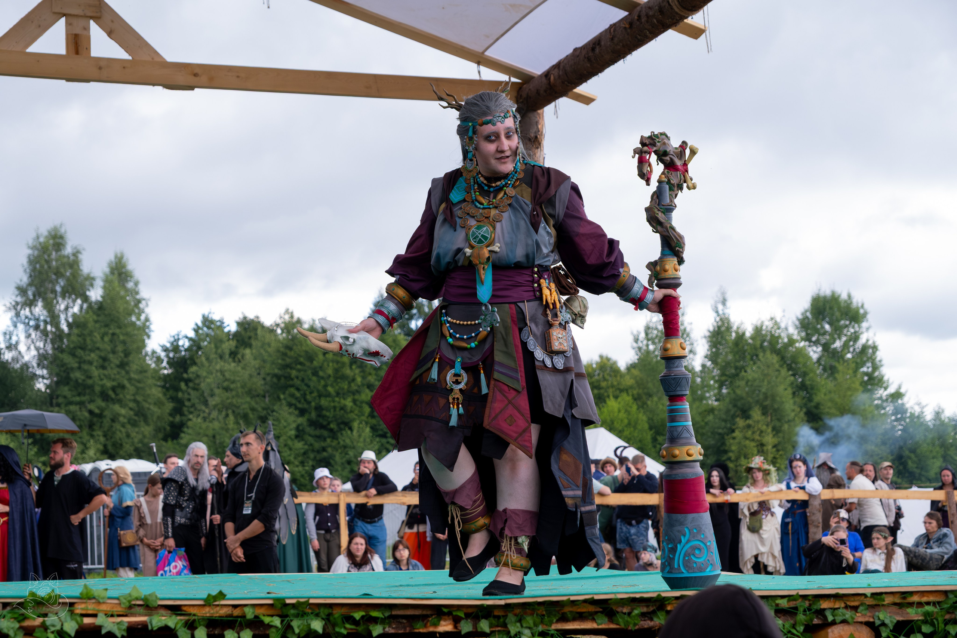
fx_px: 1648
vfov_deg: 21.9
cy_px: 319
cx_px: 478
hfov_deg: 32.4
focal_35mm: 62
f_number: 3.6
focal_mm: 41.4
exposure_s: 1/800
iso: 800
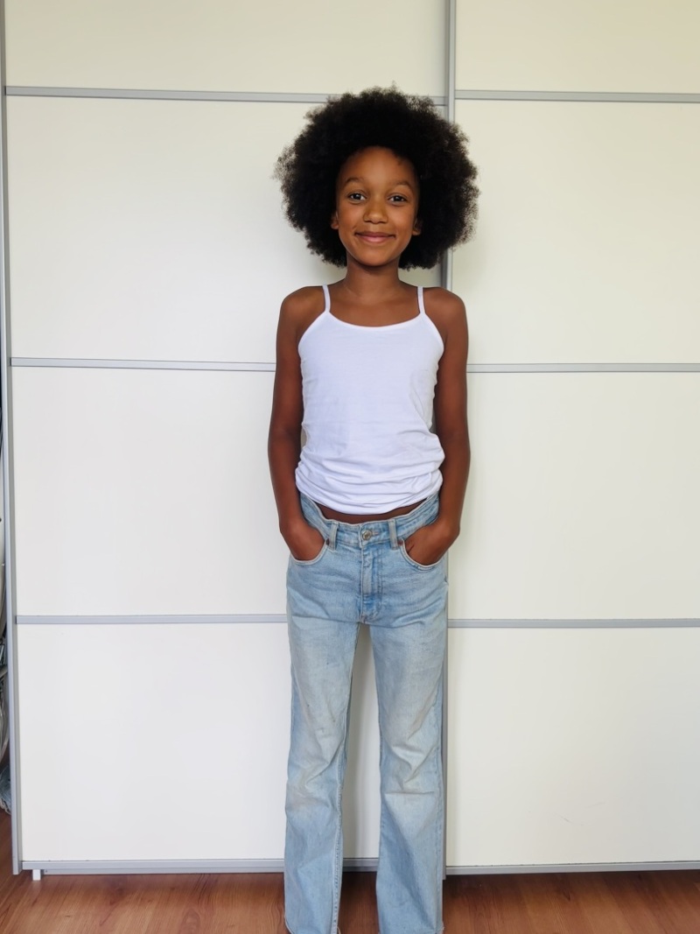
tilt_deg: -5.8
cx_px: 350
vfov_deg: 71.6
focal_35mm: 24
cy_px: 467
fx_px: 647
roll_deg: -1.1
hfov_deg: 56.8
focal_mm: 6.86
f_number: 1.78
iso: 80
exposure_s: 1/121
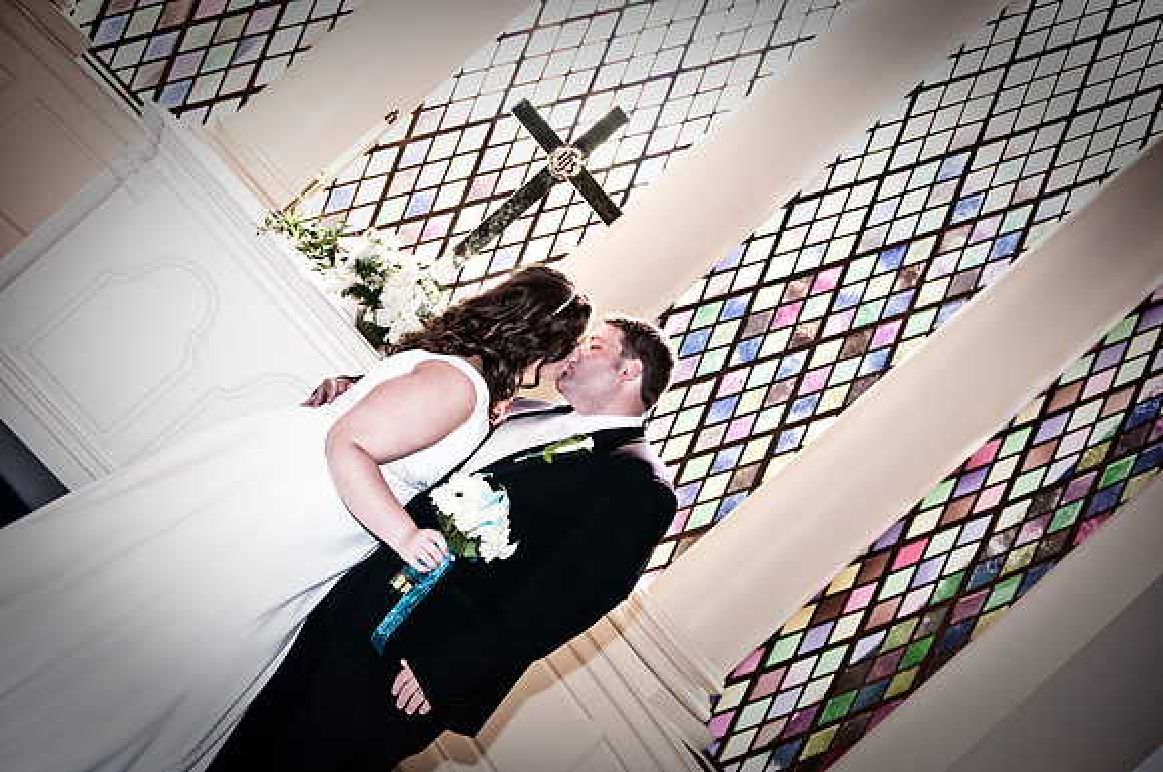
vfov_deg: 28.9
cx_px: 582
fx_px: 1500
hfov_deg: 42.4
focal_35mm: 46
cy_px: 386
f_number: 2.8
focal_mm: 31
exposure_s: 1/250
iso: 200
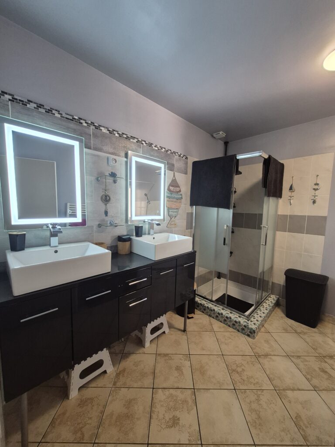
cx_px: 168
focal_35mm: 13
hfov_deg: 89.9
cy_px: 224
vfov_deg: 106.2
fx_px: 168
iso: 250
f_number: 2.2
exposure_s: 1/50
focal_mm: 1.74
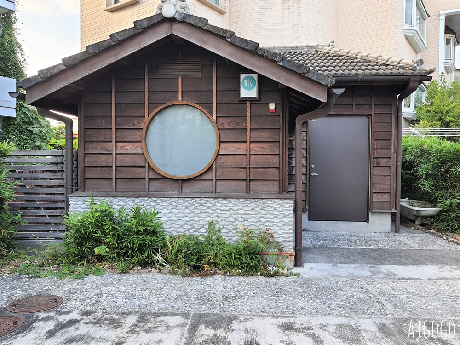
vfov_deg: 53.1
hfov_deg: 67.3
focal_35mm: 26
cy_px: 172
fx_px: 346
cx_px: 230
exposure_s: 1/124
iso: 50
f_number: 1.7
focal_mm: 4.32
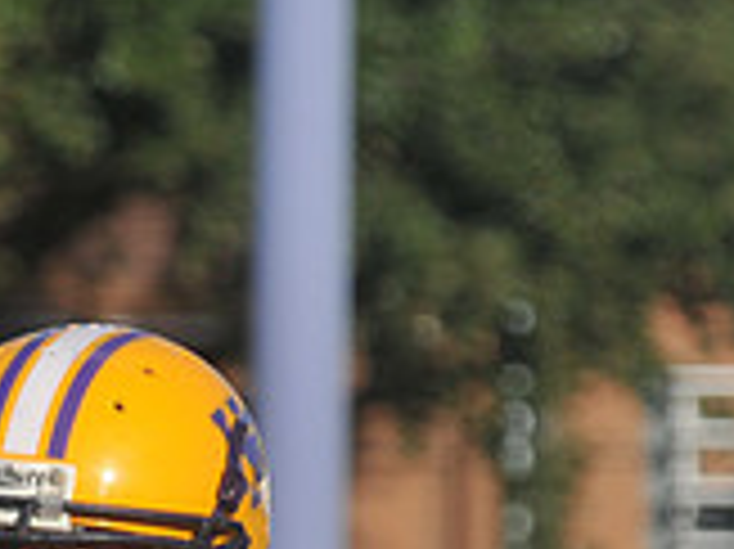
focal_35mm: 1002
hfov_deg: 2.0
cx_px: 320
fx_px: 21225
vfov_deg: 1.5
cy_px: 857
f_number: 6.3
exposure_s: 1/1250
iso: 200
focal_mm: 195
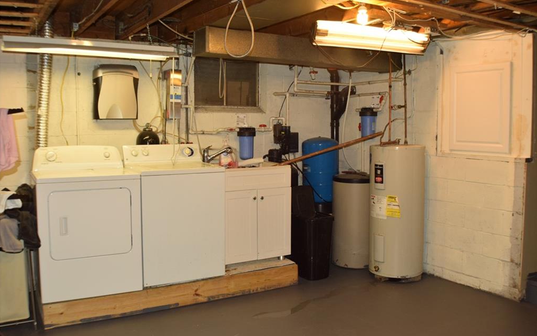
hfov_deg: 46.2
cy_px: 163
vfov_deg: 29.9
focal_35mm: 43
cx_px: 268
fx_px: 629
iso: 800
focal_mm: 28
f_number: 5.6
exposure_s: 1/100
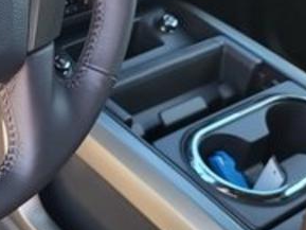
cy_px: -5
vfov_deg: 15.7
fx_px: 814
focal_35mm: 92
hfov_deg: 19.5
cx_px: -97
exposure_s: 1/120
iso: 80
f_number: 1.8
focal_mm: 5.4
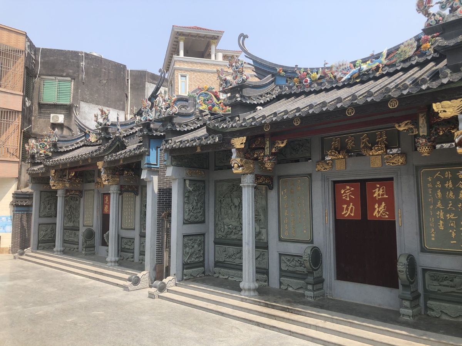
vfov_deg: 49.7
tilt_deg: +6.6
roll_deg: +0.4
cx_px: 231
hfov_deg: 63.4
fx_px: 374
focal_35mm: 28
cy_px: 173
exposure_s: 1/1091
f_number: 1.8
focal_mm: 3.99
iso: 20
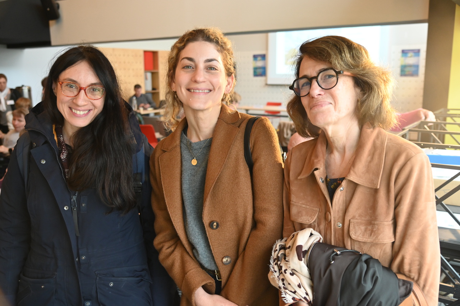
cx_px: 230
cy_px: 153
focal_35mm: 34
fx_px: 434
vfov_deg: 38.8
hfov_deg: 55.8
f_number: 4
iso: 2200
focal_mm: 34
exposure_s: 1/125
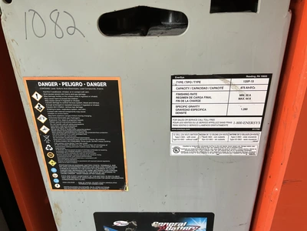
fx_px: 257
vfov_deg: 48.2
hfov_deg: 61.7
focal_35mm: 29
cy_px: 116
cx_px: 154
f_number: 1.8
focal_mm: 3
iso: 100
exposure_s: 1/60
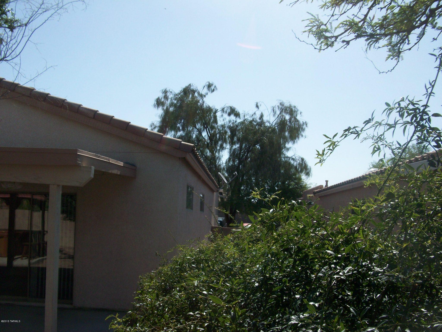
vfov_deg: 41.8
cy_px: 166
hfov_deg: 54.0
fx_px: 434
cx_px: 221
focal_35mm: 34
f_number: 5.5
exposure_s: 1/447
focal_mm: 5.7
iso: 64
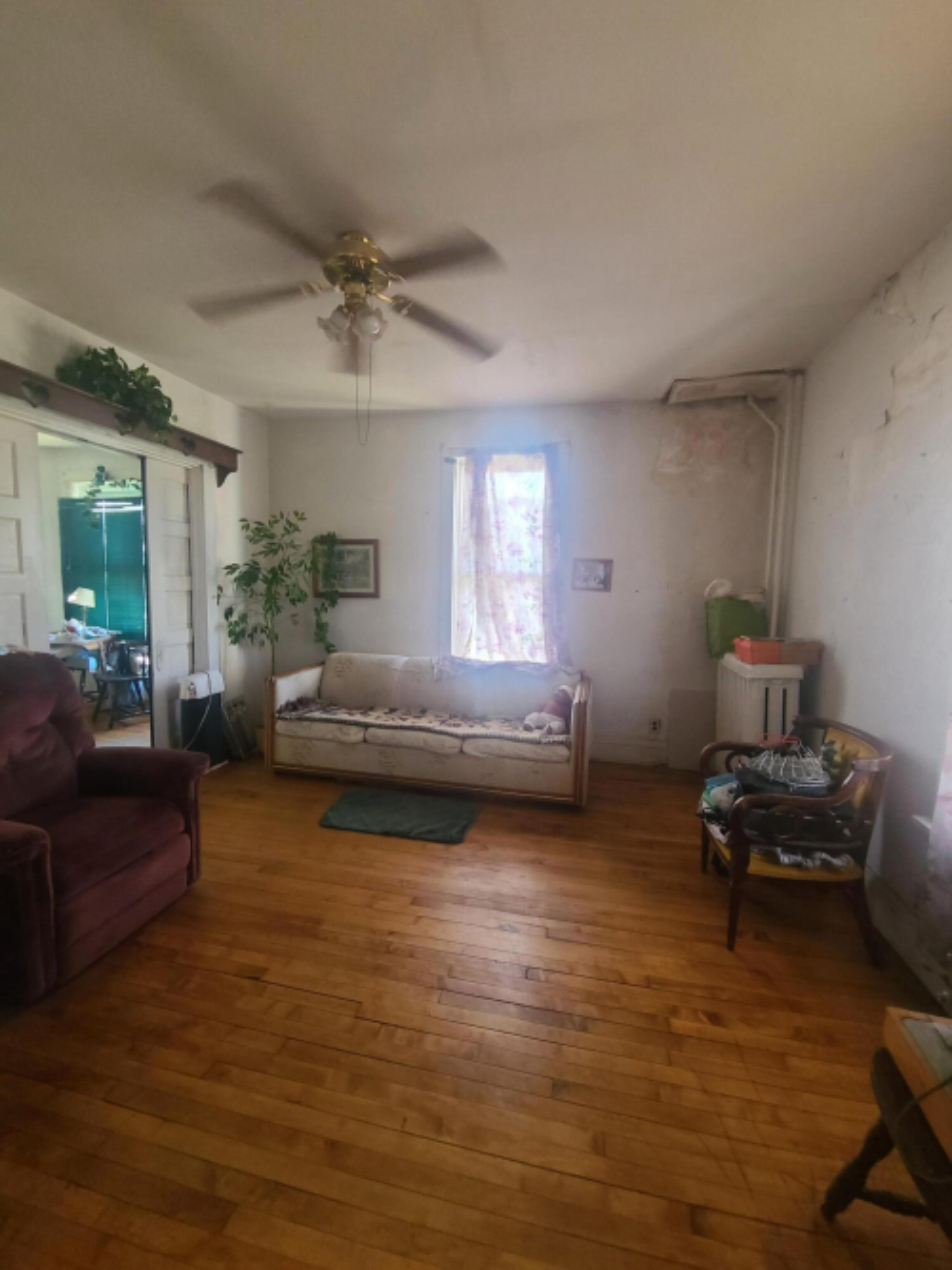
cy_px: 635
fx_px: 477
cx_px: 476
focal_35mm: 13
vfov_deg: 106.2
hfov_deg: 89.9
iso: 320
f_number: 2.2
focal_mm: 2.2
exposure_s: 1/40
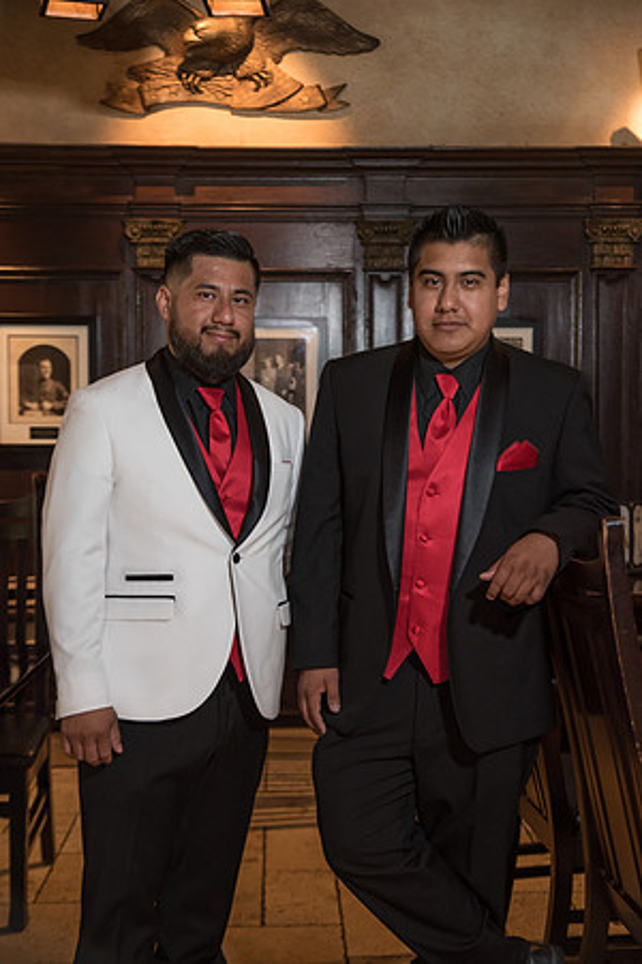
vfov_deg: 38.2
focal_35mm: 52
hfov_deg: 26.0
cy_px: 482
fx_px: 1391
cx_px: 321
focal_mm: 52
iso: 1250
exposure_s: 1/125
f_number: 4
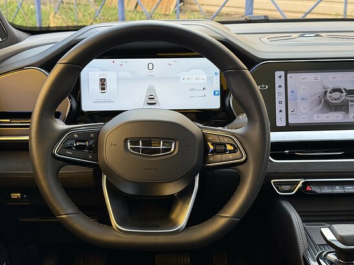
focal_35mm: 48
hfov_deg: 39.7
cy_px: 132
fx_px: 490
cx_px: 177
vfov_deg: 30.2
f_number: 1.78
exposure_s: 1/236
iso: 100
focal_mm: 6.76
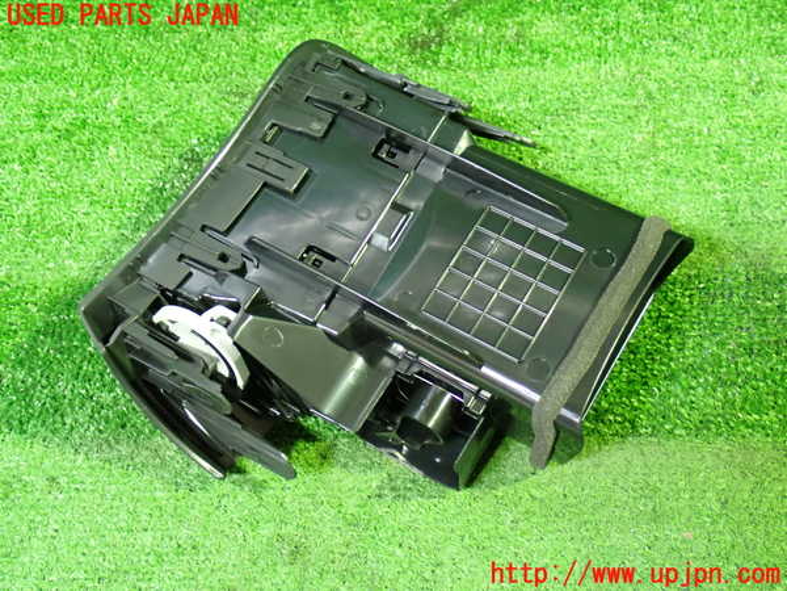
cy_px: 296
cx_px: 394
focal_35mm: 44
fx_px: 1000
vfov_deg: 32.9
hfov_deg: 42.9
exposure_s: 1/13
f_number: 2.9
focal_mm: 7.84
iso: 800
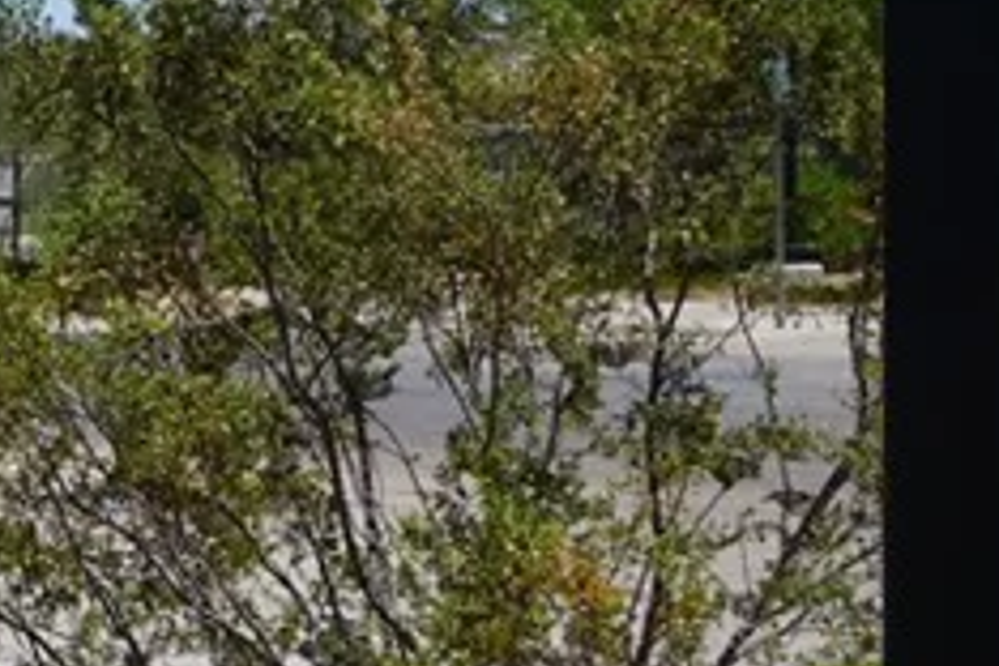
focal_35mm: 151
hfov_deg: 11.8
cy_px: 233
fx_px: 4195
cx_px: -1157
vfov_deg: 9.1
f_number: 10
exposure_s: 1/200
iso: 100
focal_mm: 23
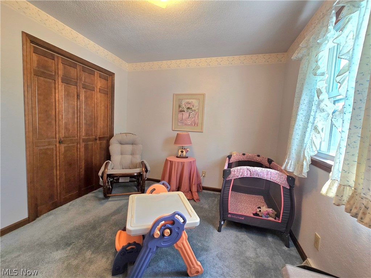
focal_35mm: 13
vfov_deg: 89.9
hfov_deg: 106.2
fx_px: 139
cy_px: 139
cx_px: 186
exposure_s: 1/60.2
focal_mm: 2.2
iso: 125
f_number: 2.2
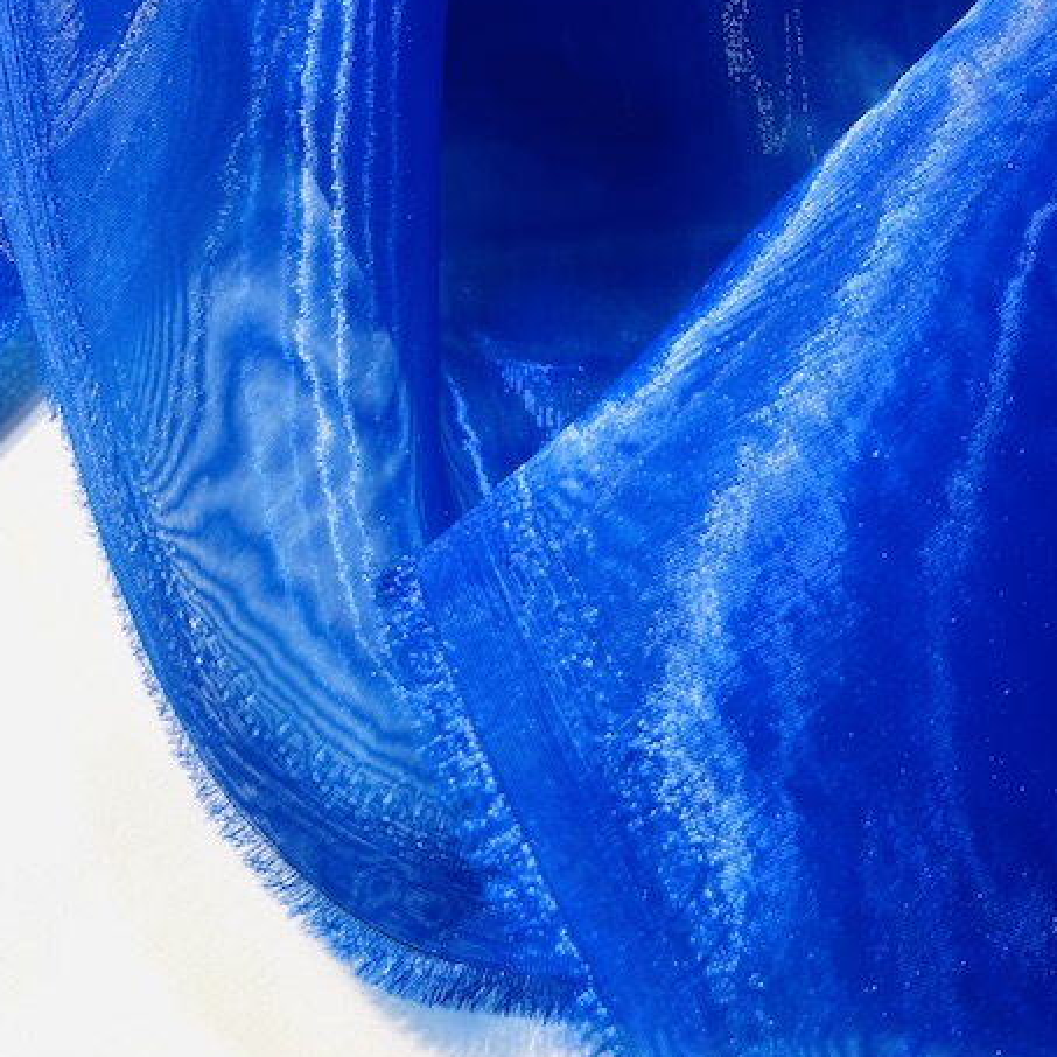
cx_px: 803
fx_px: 1796
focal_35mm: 52
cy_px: 5
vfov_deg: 30.5
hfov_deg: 32.1
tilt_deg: -57.4
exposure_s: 1/100
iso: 32
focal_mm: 5.1
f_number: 1.6
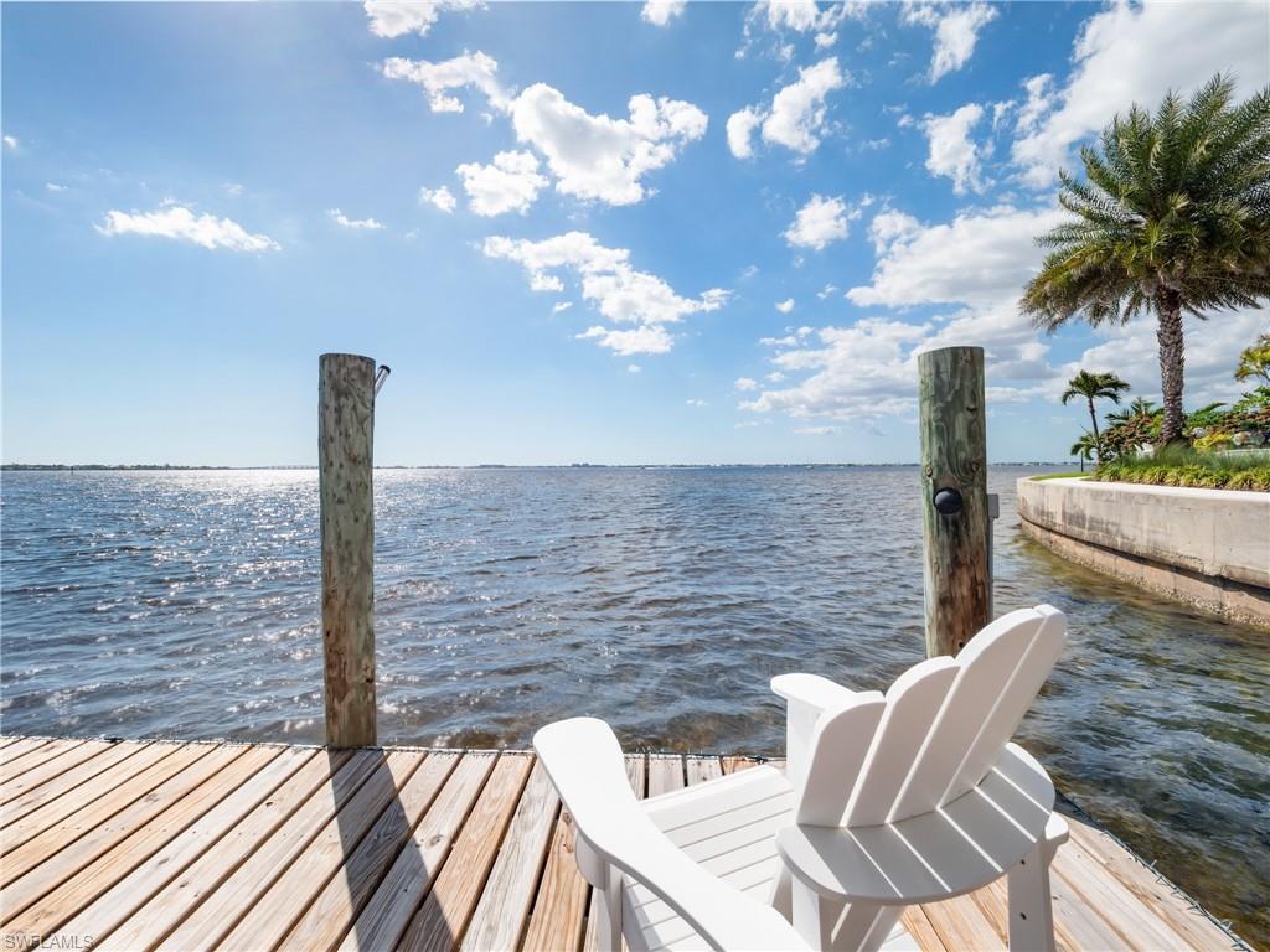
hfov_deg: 102.1
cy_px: 476
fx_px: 514
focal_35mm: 14
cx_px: 635
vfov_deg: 85.7
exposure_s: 1/400
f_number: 7.1
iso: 200
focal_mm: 7
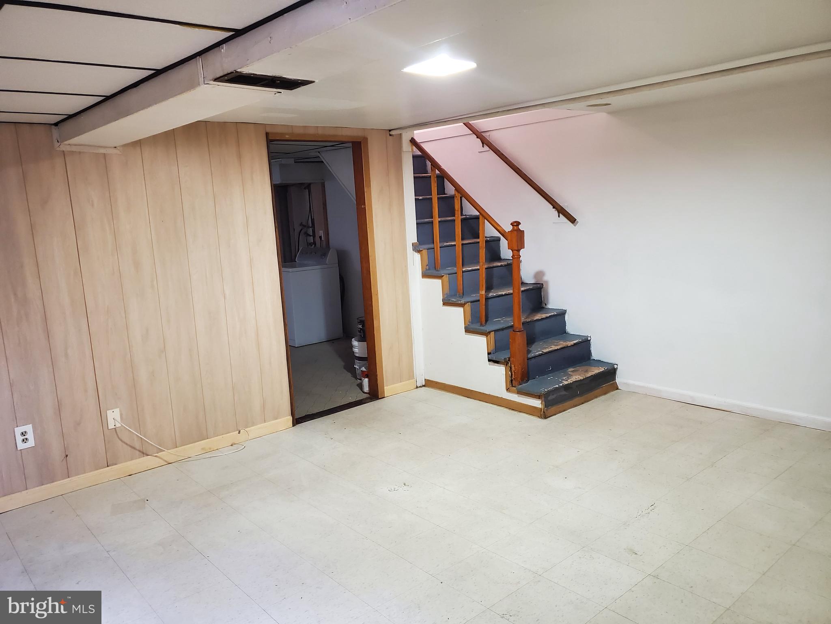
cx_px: 416
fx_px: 624
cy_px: 312
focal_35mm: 26
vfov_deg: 53.1
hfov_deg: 67.3
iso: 320
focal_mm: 4.3
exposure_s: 1/39
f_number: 1.5
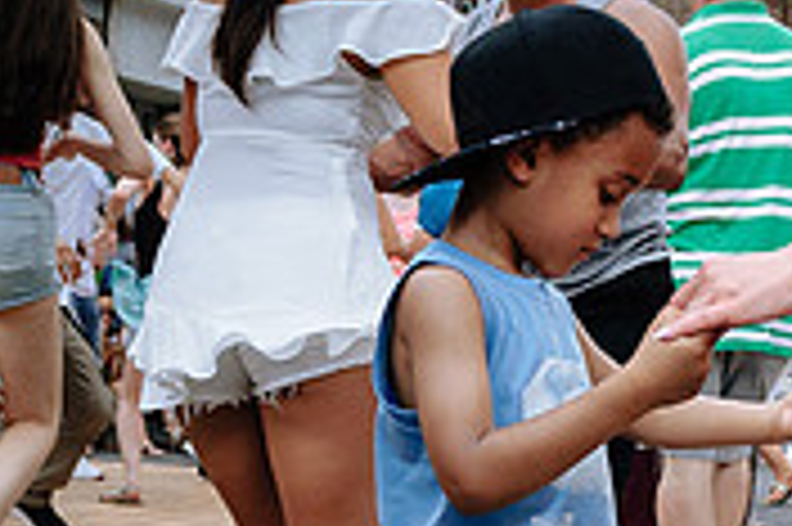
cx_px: 652
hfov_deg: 23.8
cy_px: 447
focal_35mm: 84
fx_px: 1846
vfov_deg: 16.1
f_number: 4
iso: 100
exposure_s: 1/1250
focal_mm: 17
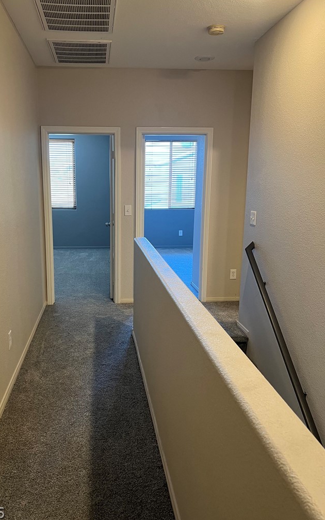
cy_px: 261
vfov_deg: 66.5
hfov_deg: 44.3
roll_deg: -0.2
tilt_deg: -9.3
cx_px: 128
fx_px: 397
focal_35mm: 28
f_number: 1.5
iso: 160
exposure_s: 1/60
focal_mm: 5.7
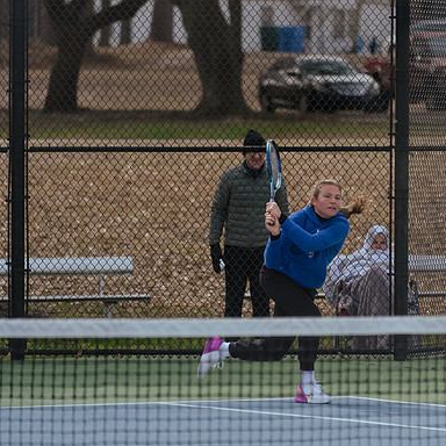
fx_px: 5904
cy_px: 222
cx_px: 275
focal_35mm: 405
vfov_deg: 4.3
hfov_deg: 4.3
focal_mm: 300
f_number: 5.6
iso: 640
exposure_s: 1/2500
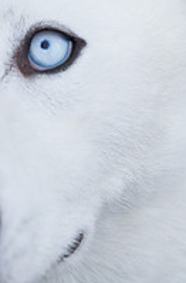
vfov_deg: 12.1
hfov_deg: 8.0
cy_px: 50
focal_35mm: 170
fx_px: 1329
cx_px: 74
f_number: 5
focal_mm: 50
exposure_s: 1/2500
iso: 500
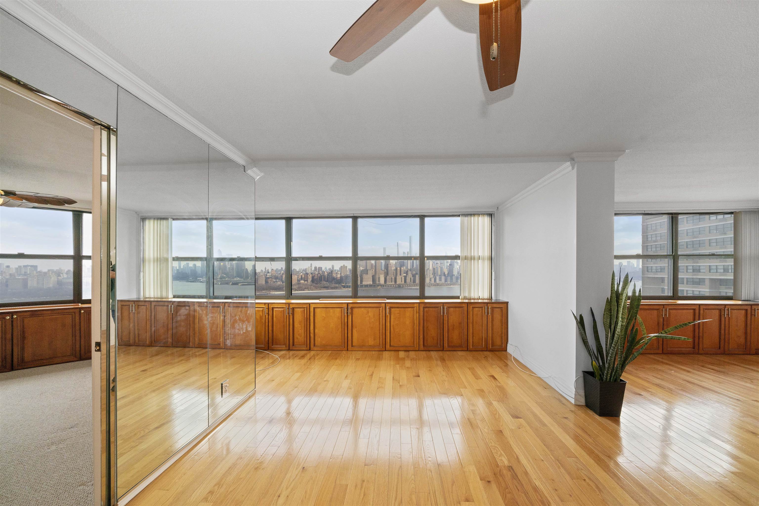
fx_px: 253
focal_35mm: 12
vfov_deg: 90.0
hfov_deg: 112.6
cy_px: 253
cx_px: 380
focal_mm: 12
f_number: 8
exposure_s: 1/125
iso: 1000
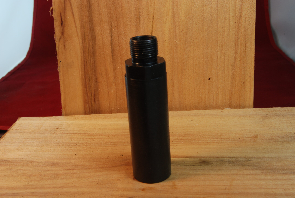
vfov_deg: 28.2
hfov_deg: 41.1
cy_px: 99
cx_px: 148
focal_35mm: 48
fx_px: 394
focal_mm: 32
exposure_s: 1/10
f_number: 20
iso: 200
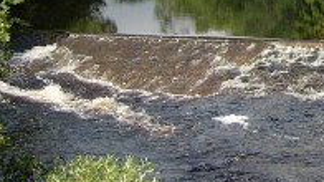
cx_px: 473
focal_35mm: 135
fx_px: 1159
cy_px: -36
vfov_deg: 8.9
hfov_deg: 14.9
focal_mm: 7.8
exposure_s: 1/1024
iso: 64
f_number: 2.8
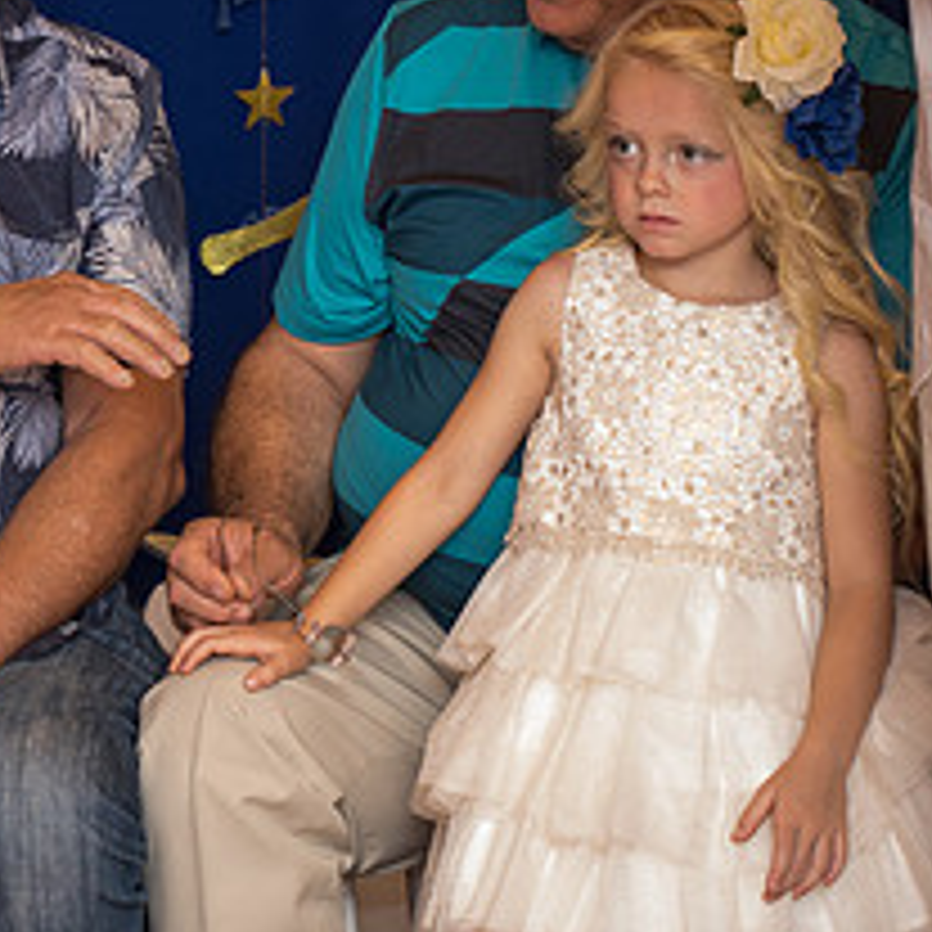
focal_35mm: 238
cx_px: -167
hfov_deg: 7.3
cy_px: 115
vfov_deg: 7.3
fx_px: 7250
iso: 1600
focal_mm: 100
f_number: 3.5
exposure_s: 1/160
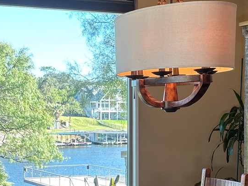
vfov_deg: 14.8
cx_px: 150
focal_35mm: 99
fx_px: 709
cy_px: 170
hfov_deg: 19.8
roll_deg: -0.2
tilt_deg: -5.4
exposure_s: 1/120
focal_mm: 5.96
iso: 50
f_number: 1.6
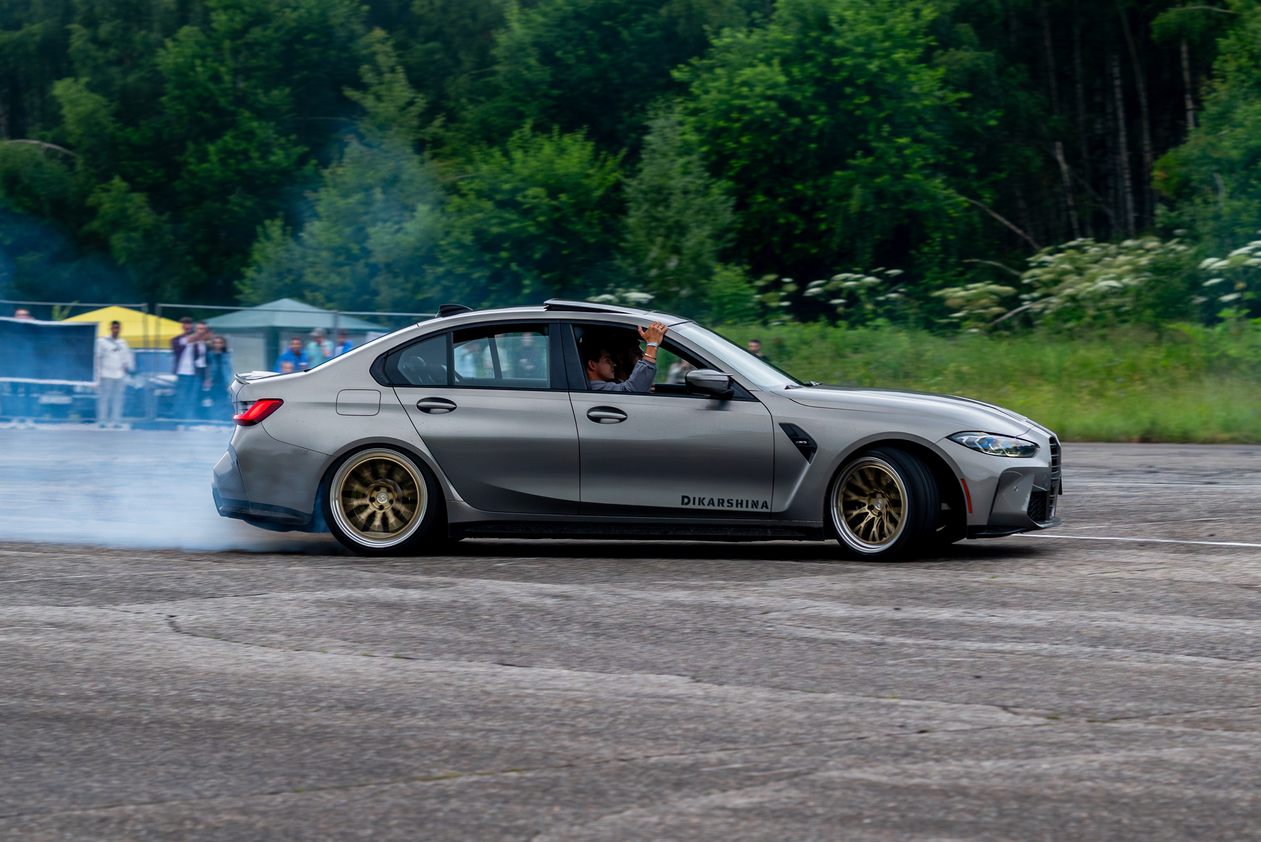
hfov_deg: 14.6
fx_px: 4919
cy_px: 442
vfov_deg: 9.8
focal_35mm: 140
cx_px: 747
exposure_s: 1/250
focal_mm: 85
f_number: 3.5
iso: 640
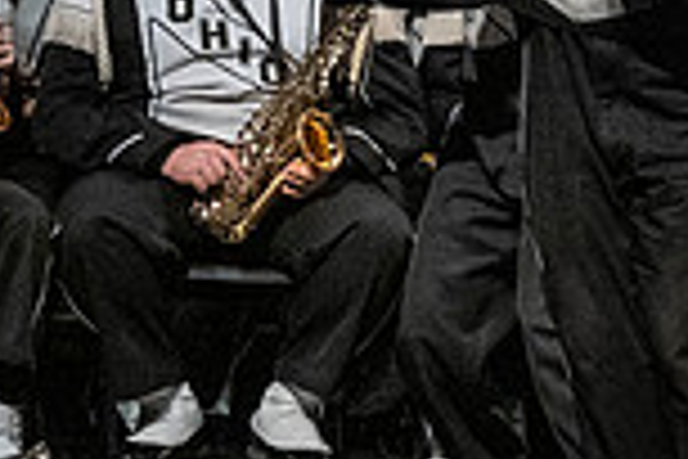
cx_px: 1174
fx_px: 15173
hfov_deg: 2.6
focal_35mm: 794
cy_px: 68
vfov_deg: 1.7
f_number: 4
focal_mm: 140
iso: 4000
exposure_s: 1/500
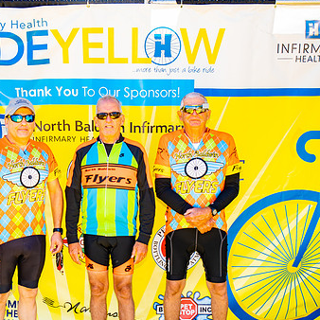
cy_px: 201
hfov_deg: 28.5
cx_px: 124
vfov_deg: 28.5
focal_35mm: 60
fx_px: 628
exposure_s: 1/200
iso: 100
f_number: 2.8
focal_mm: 35
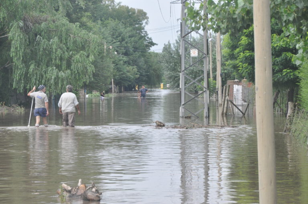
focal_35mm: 158
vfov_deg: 8.7
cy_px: 102
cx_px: 154
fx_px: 1346
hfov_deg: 13.1
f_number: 8
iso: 800
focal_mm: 105
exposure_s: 1/640
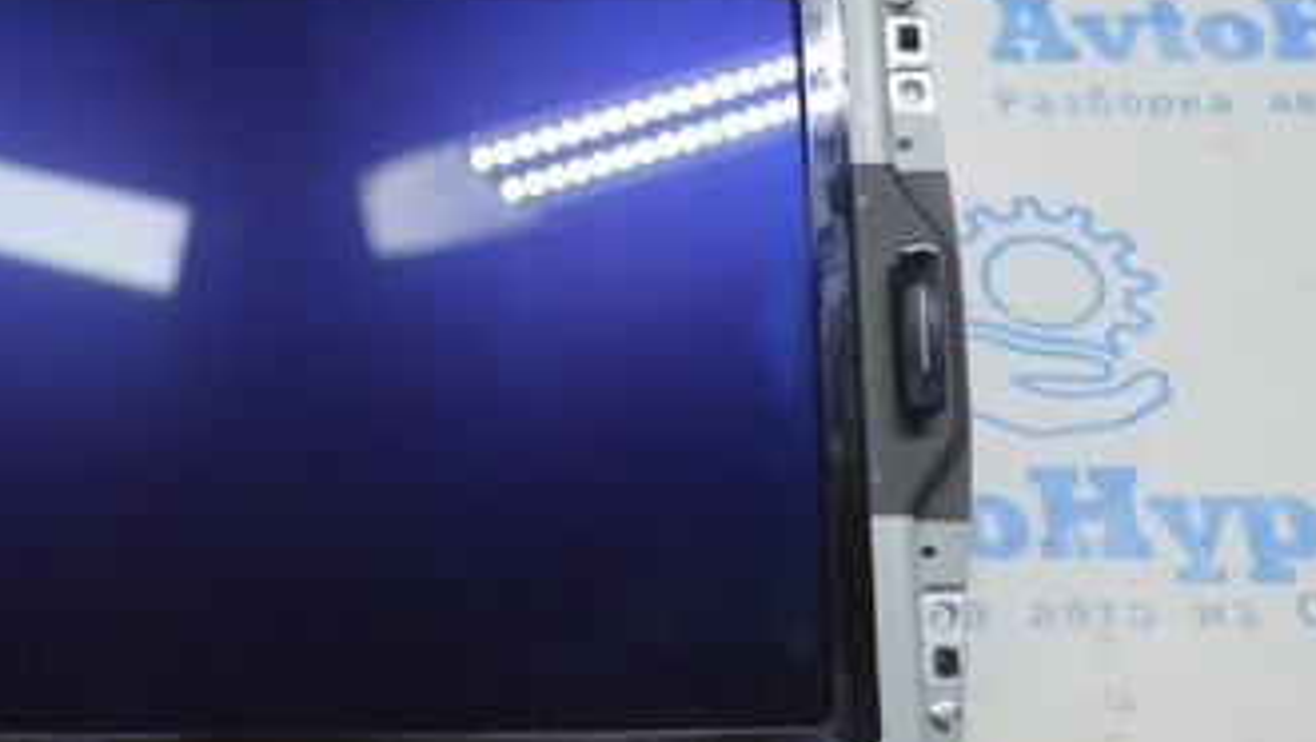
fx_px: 2549
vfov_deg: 16.6
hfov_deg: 28.3
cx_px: 243
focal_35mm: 73
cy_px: 373
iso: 400
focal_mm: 24
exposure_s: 1/50
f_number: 4
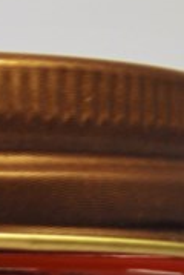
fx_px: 3414
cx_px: -159
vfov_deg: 4.5
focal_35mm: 447
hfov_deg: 3.1
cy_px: 641
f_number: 5.6
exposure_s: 1/125
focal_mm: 52
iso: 200
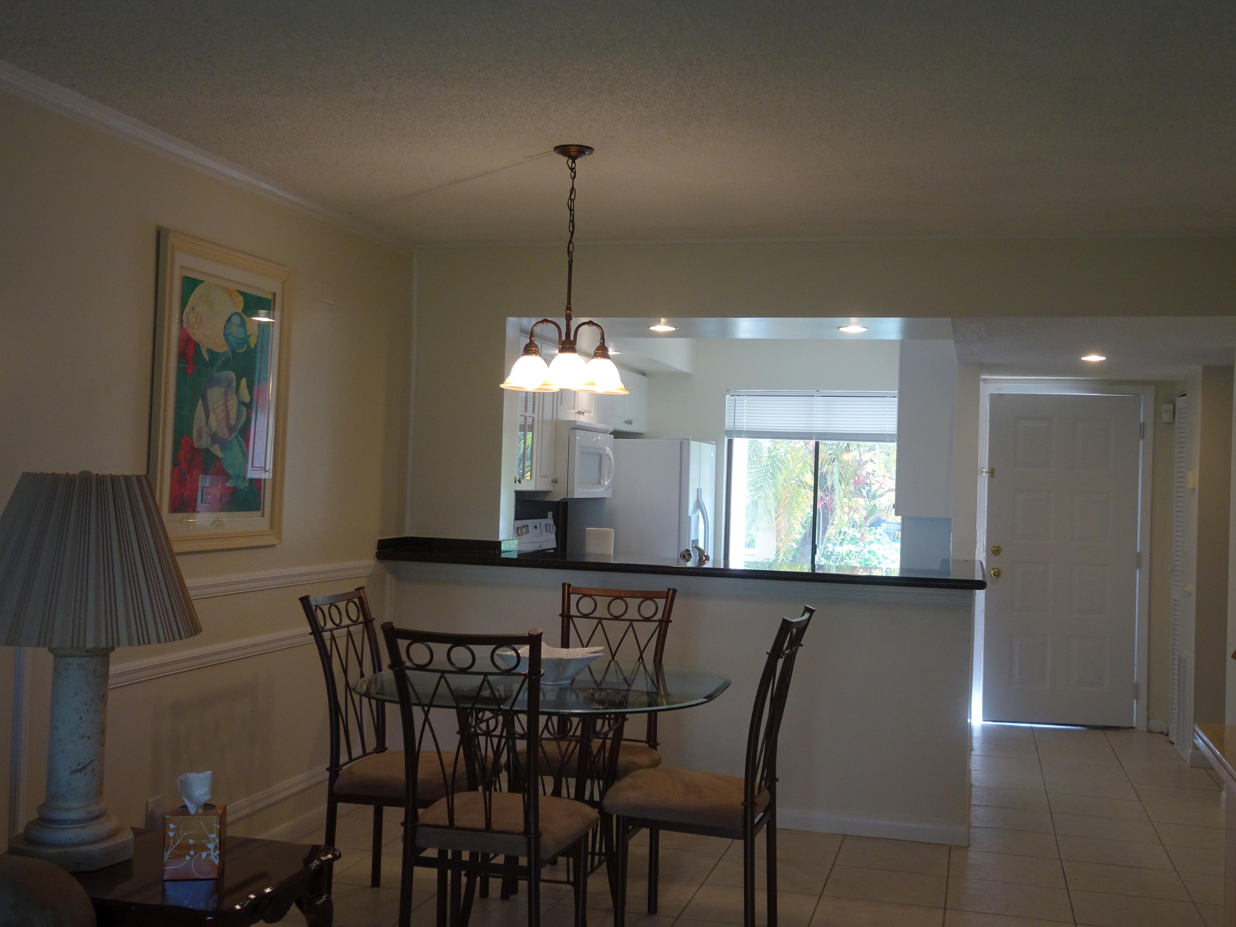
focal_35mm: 37
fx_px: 1321
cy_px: 464
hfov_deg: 50.1
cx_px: 618
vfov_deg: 38.7
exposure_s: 1/40
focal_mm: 6.37
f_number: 4
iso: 80
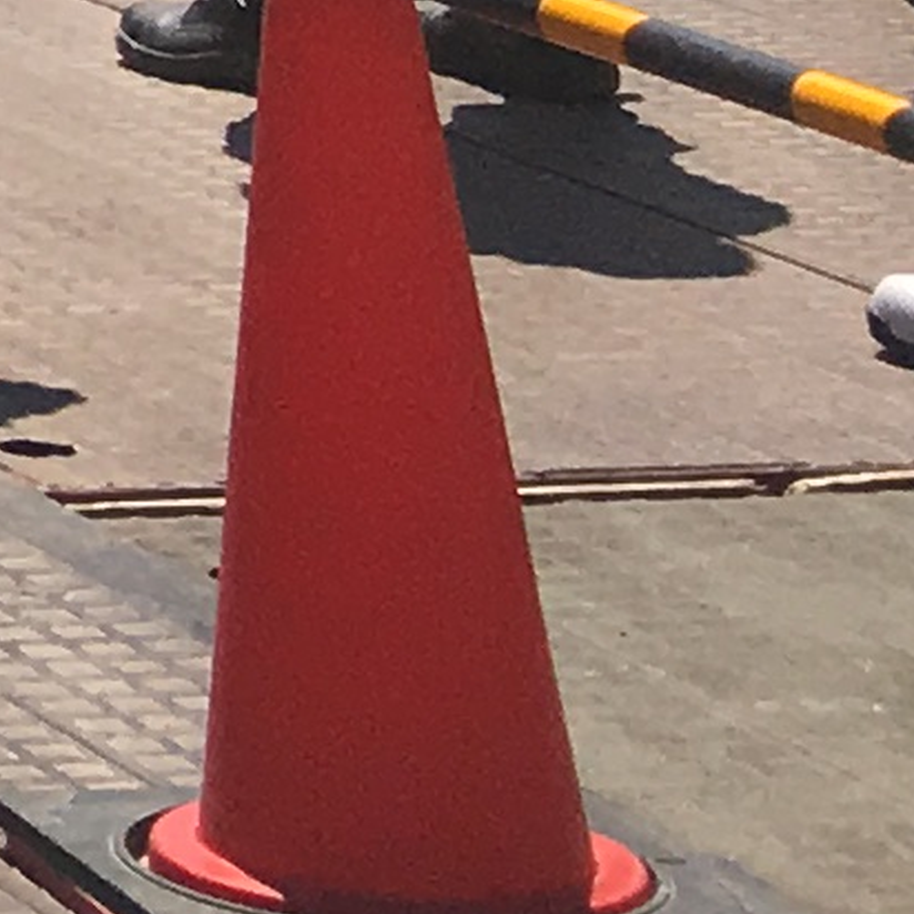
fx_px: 7498
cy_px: -2008
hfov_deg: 5.5
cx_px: -3470
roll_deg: +2.5
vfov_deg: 6.3
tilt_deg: +1.9
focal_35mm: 251
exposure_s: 1/1923
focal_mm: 4.15
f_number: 2.2
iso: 25
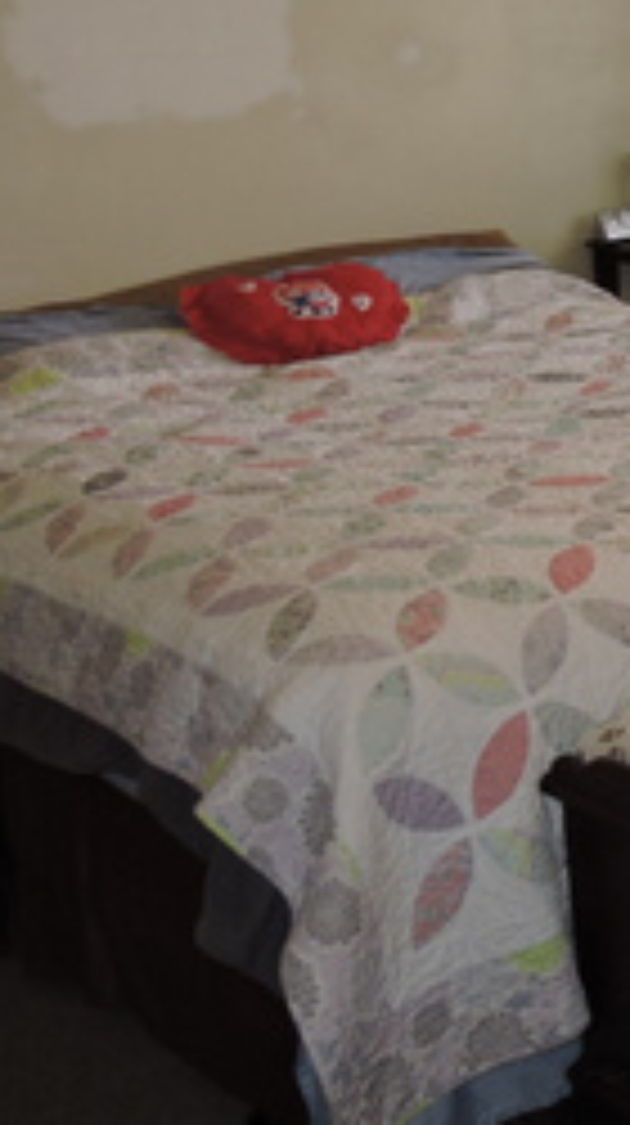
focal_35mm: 67
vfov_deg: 31.0
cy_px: 315
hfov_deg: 15.8
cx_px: 1053
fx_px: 1997
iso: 100
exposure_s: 1/50
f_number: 3.3
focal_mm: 4.3
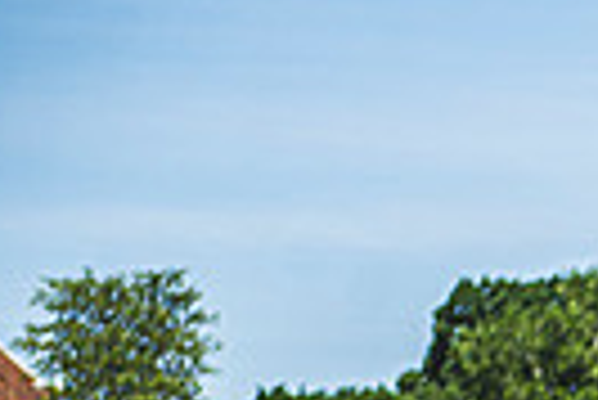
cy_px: 739
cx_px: 1199
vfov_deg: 4.5
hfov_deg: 6.5
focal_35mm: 306
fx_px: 5088
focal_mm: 70
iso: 100
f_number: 5.6
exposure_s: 1/1250
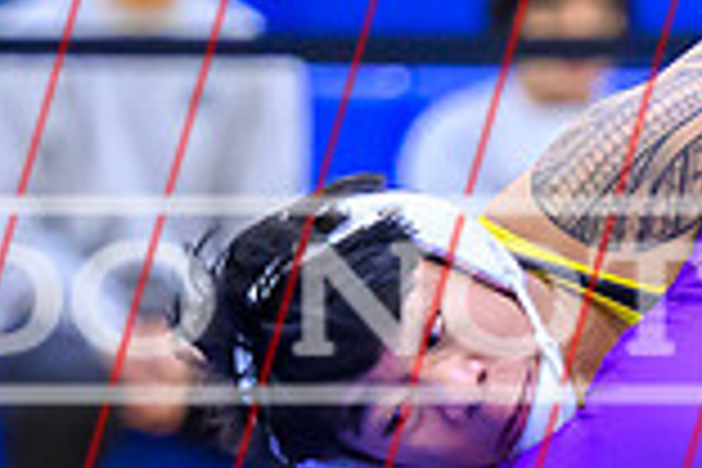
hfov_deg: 2.2
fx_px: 18056
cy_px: 548
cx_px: 704
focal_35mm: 926
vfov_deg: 1.5
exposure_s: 1/640
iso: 6400
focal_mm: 145
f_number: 2.8
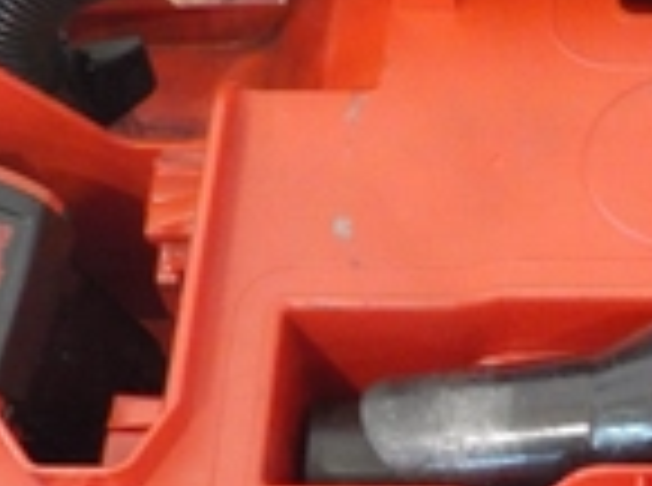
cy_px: 284
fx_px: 1559
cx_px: 504
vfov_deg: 17.7
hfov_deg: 23.3
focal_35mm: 83
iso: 400
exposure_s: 1/30
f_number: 3.3
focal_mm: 4.1
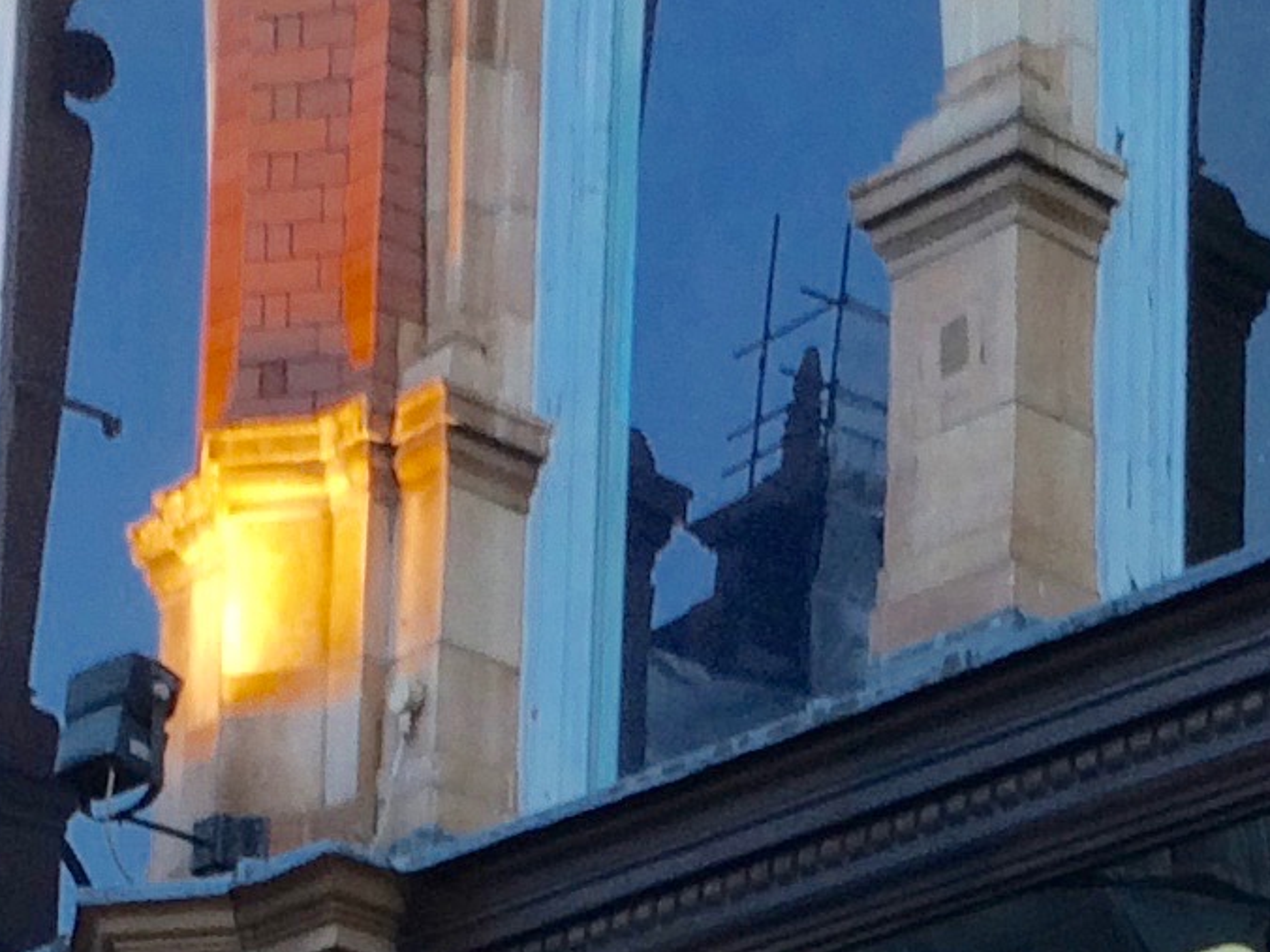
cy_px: 1679
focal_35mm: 140
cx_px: 1022
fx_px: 5136
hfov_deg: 14.0
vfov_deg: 10.1
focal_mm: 4.15
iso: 40
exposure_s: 1/50
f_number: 2.2
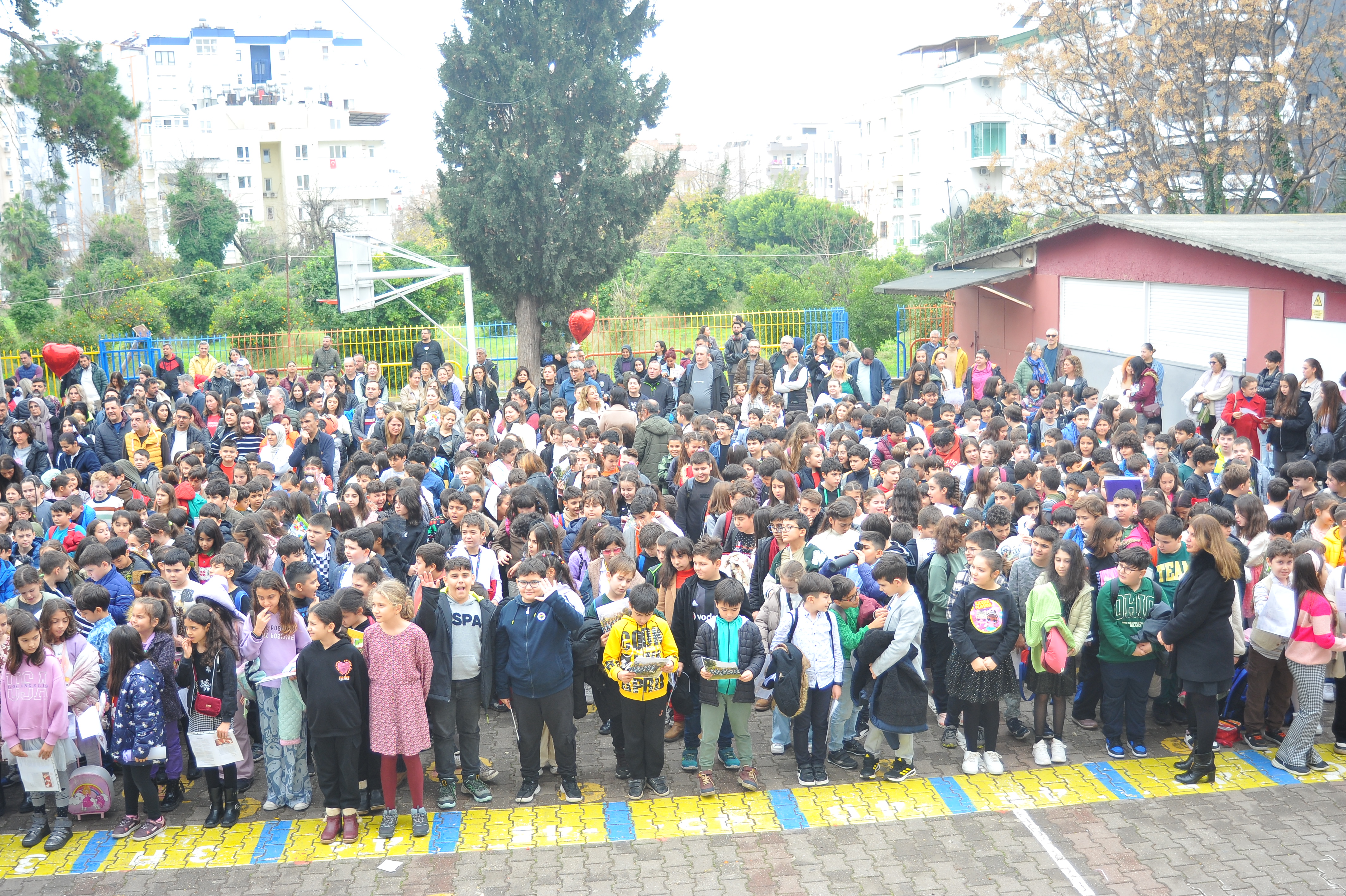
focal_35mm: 35
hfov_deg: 54.5
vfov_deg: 37.8
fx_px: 1308
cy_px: 448
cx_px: 673
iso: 640
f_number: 9
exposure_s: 1/320
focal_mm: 35
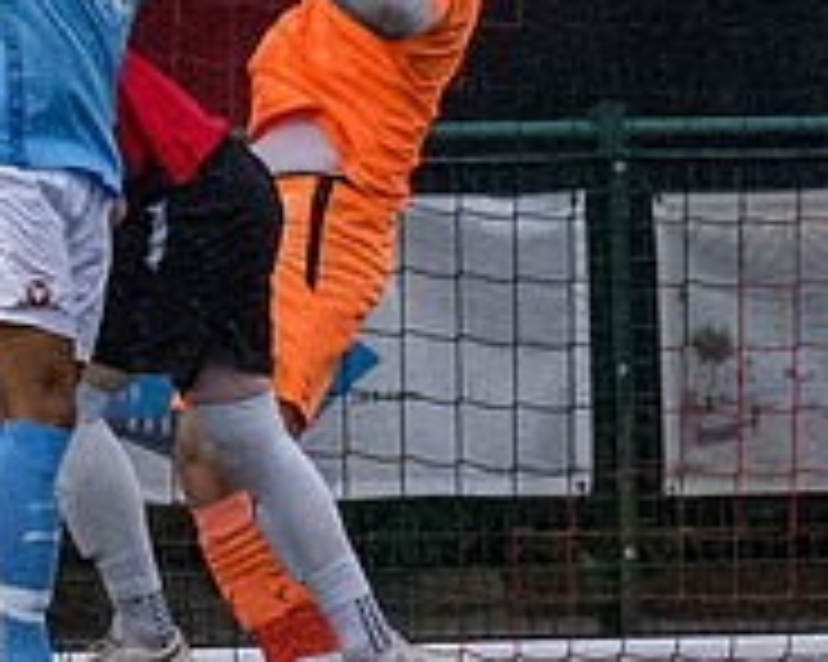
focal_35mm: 1704
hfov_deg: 1.1
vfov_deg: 0.9
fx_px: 41735
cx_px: -51
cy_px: 533
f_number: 4.5
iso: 4000
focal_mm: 200
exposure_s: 1/2000
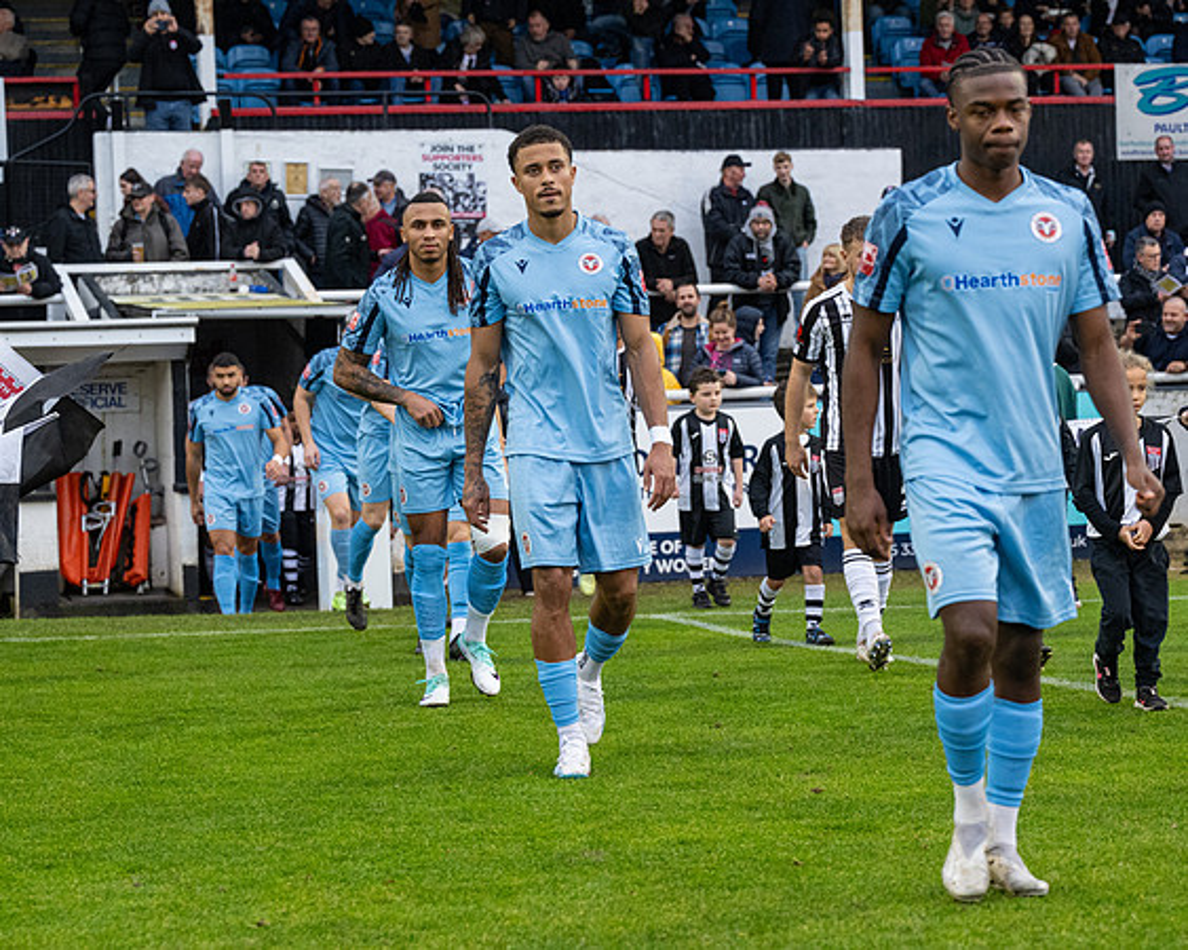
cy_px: 542
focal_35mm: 104
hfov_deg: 18.3
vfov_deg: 14.8
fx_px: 3659
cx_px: 878
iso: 2000
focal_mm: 70
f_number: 4
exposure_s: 1/500
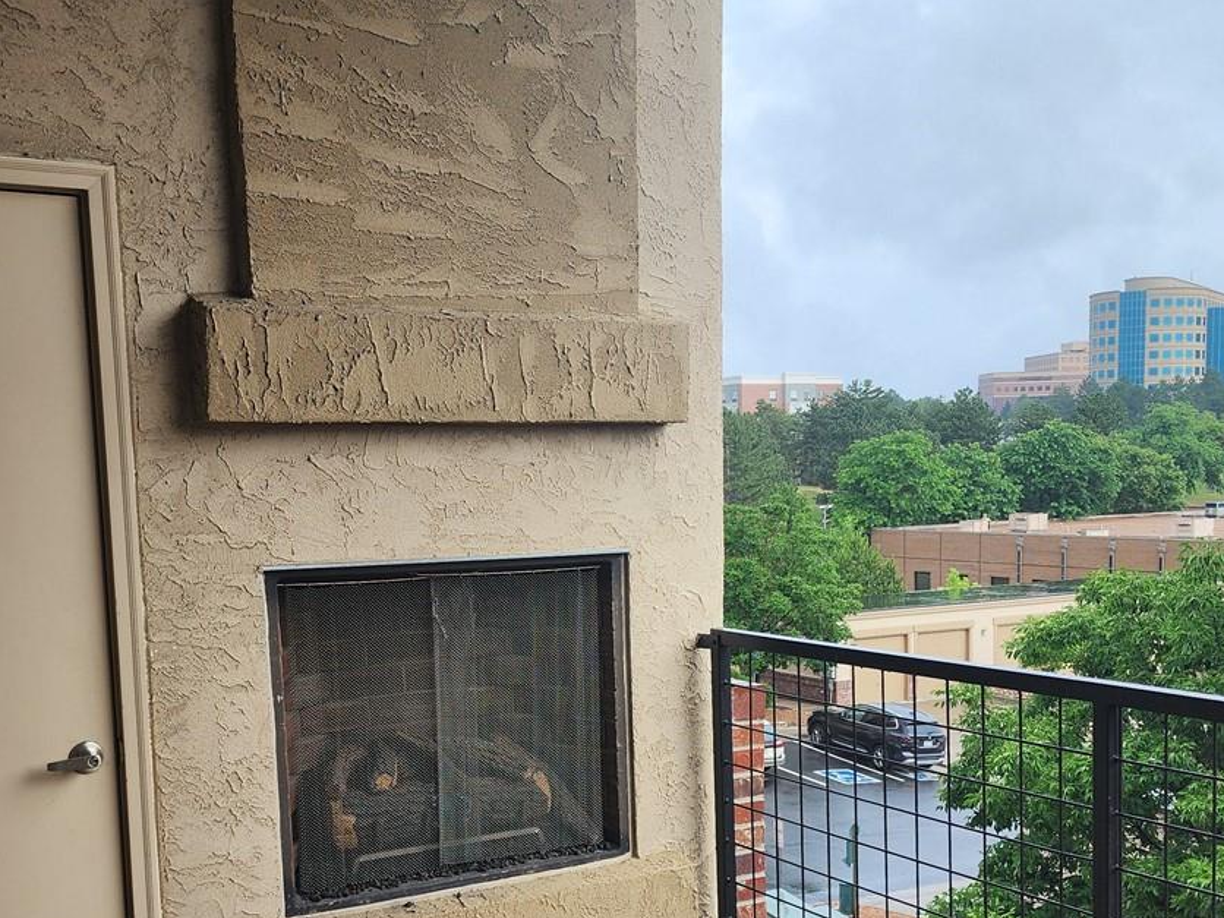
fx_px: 1556
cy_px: 665
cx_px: 675
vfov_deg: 32.4
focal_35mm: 44
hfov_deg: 42.9
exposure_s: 1/201
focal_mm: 6.4
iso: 12
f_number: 1.8
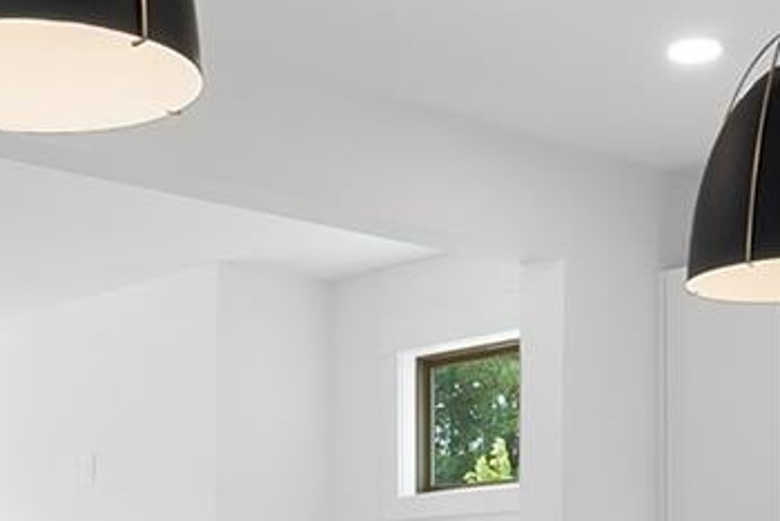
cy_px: 625
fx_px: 1648
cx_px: 252
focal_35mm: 76
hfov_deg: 26.5
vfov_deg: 17.2
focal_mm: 13
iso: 800
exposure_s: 1/25
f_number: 7.1
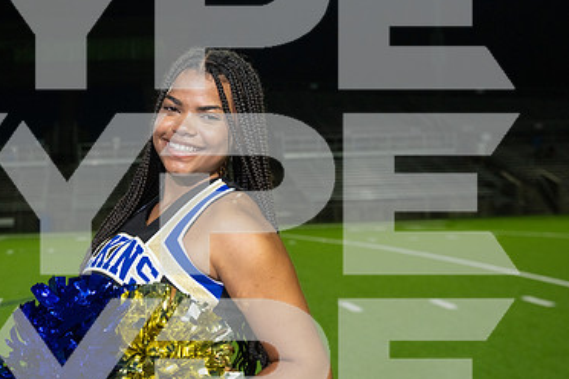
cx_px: 130
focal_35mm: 64
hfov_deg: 30.8
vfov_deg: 21.2
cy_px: 195
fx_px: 1011
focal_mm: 41
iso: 1000
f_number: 4.5
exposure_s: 1/200
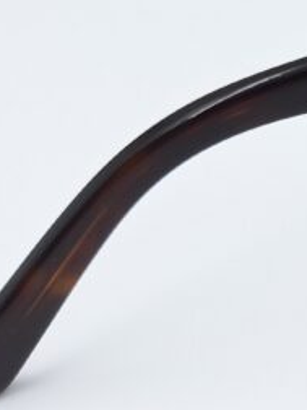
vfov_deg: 27.4
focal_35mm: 70
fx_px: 828
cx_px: 604
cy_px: 101
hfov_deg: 16.4
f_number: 1.8
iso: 40
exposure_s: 1/156
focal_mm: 5.54
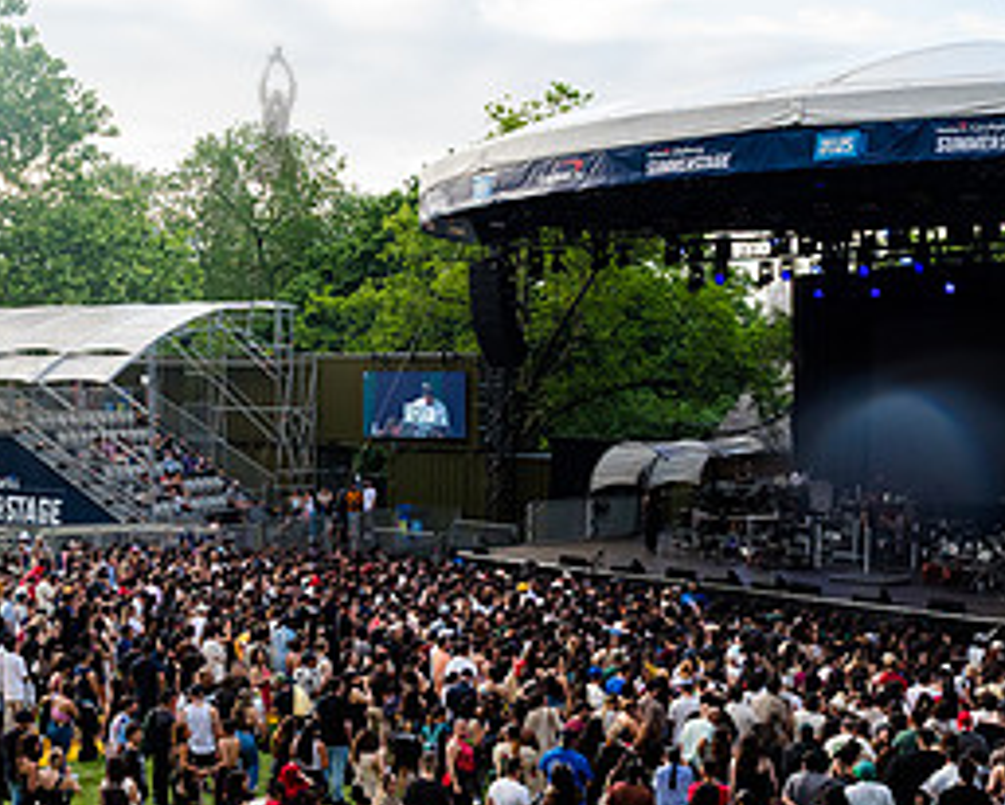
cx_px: 289
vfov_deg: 29.1
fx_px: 1548
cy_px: 490
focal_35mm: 52
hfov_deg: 35.4
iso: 1000
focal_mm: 24
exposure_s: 1/1000
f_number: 4.5
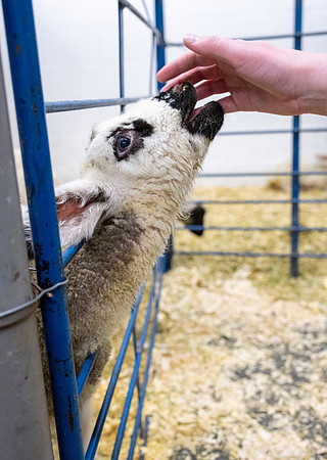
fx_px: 479
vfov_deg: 51.3
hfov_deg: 37.7
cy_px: 230
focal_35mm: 37
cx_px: 151
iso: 2500
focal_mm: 25
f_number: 3.5
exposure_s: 1/250
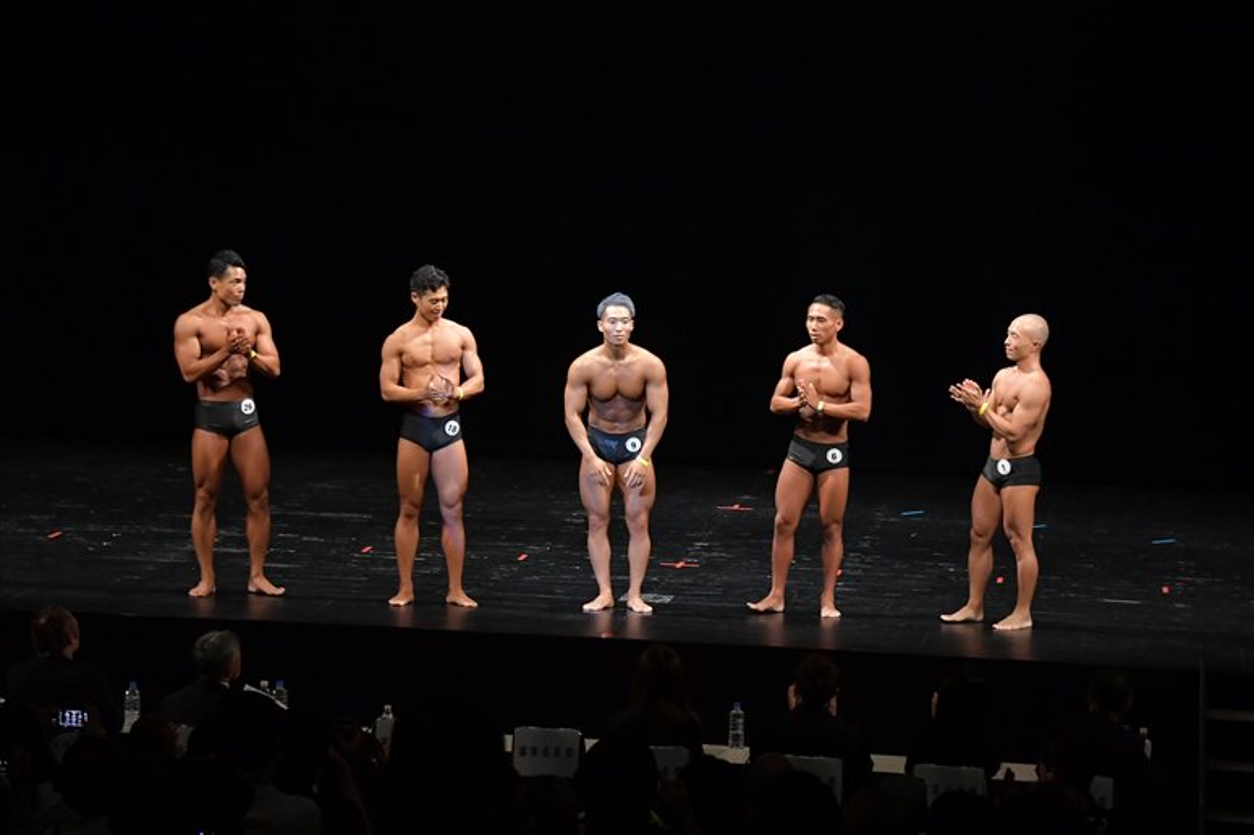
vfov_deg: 11.7
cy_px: 418
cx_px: 627
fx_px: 4074
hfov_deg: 17.5
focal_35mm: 117
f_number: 5.6
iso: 3200
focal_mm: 78
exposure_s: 1/400
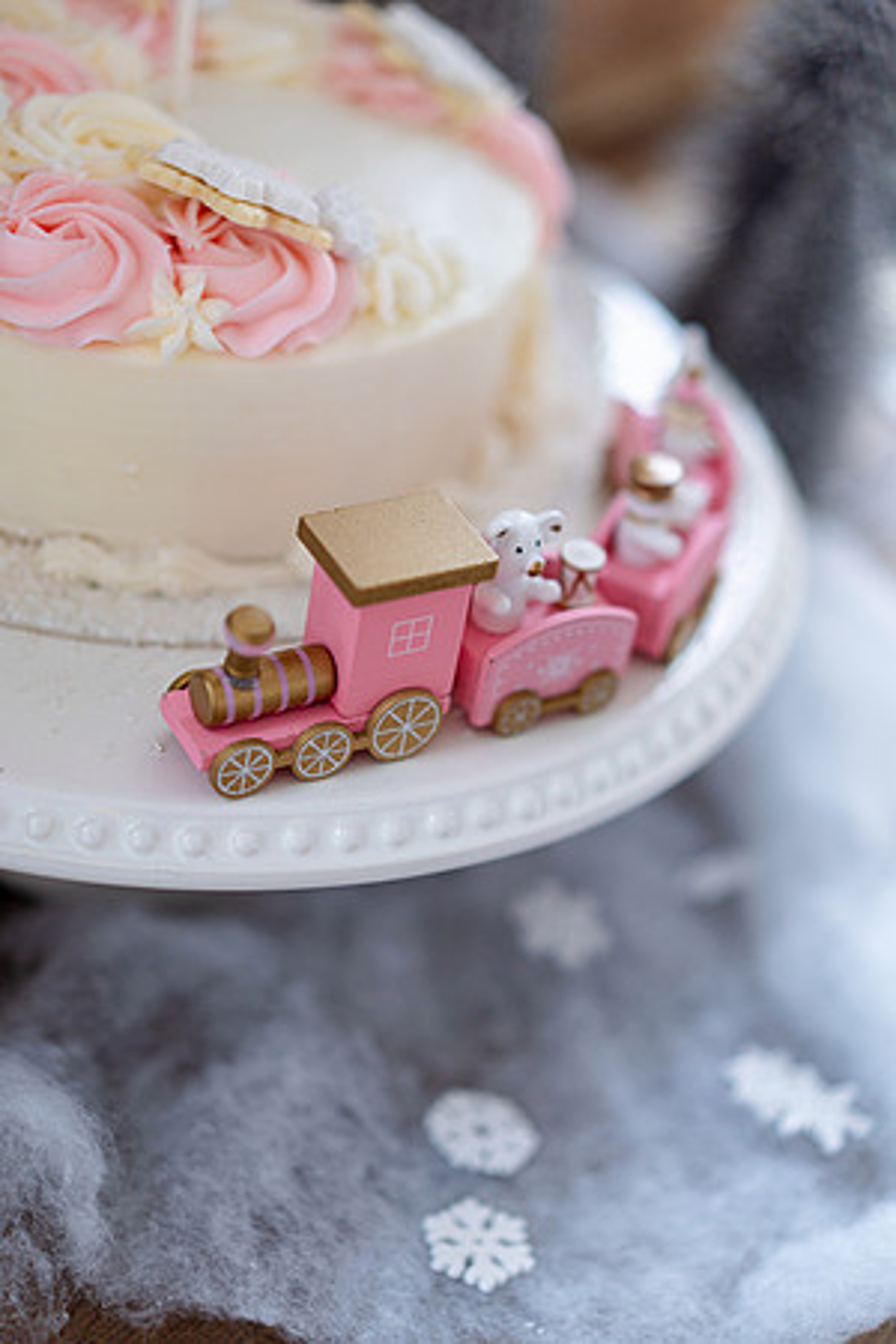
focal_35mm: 55
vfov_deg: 36.2
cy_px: 672
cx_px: 448
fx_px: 2053
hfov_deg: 24.6
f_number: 1.8
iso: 200
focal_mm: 55
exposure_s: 1/125
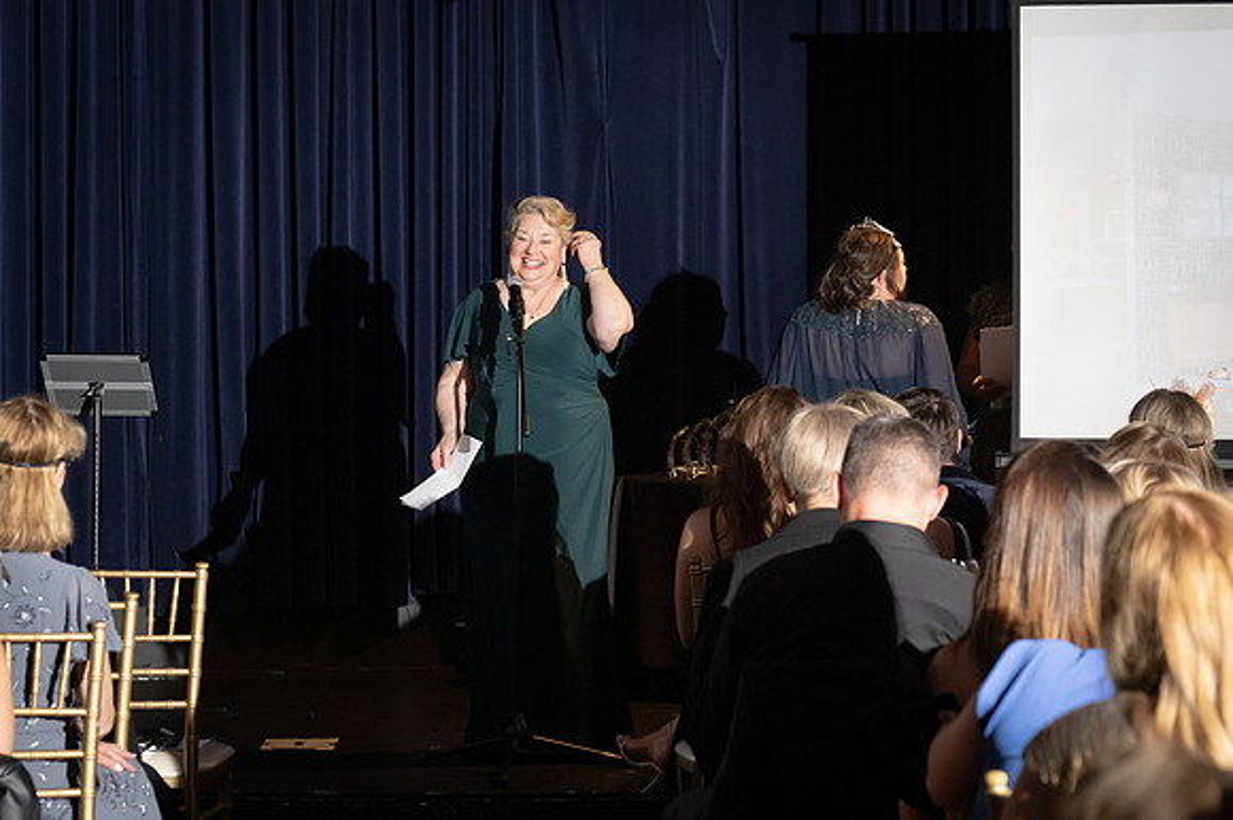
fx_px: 4039
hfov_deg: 17.4
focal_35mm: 118
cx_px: 616
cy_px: 410
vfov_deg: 11.6
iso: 2500
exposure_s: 1/200
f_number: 4.5
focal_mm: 79
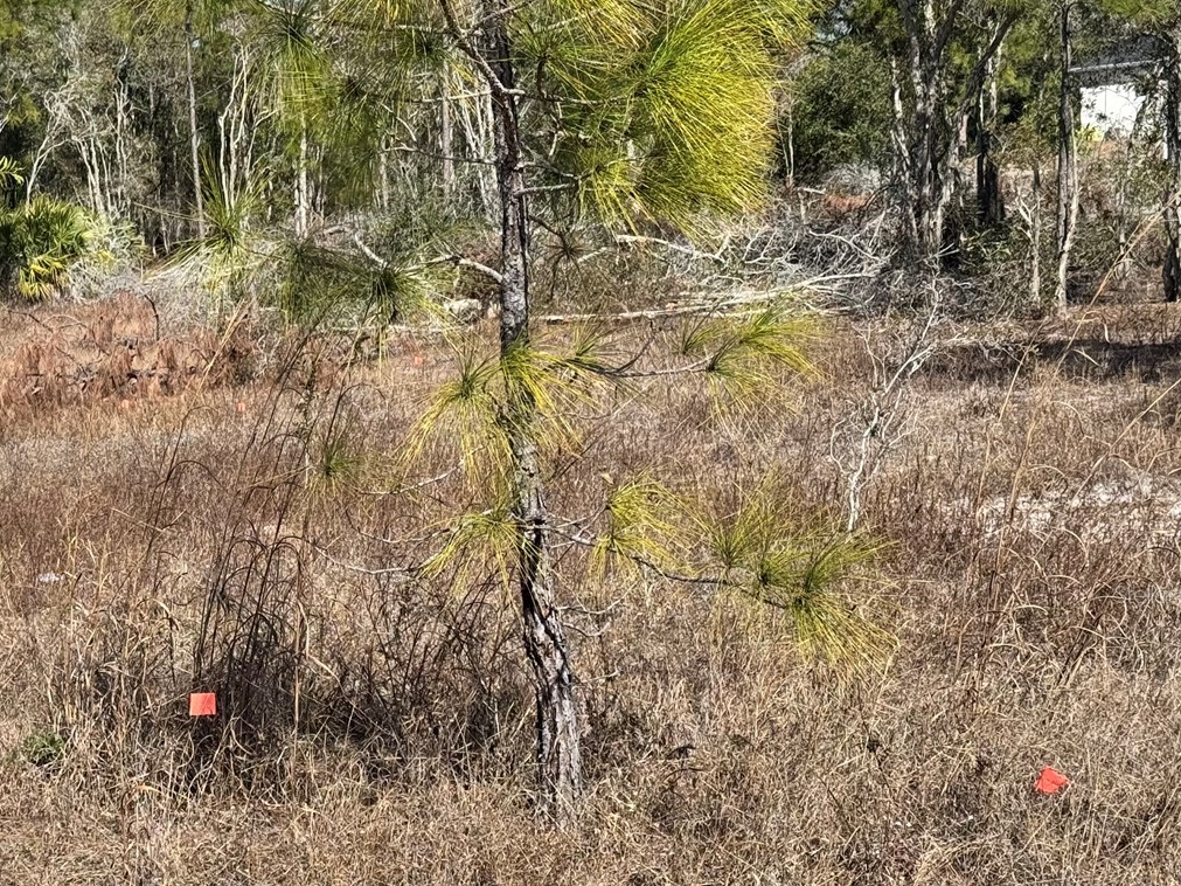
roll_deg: +4.4
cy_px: 594
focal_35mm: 76
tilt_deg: -9.6
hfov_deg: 25.3
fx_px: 2593
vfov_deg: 19.3
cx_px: 290
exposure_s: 1/4608
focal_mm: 6.76
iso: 64
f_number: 1.78
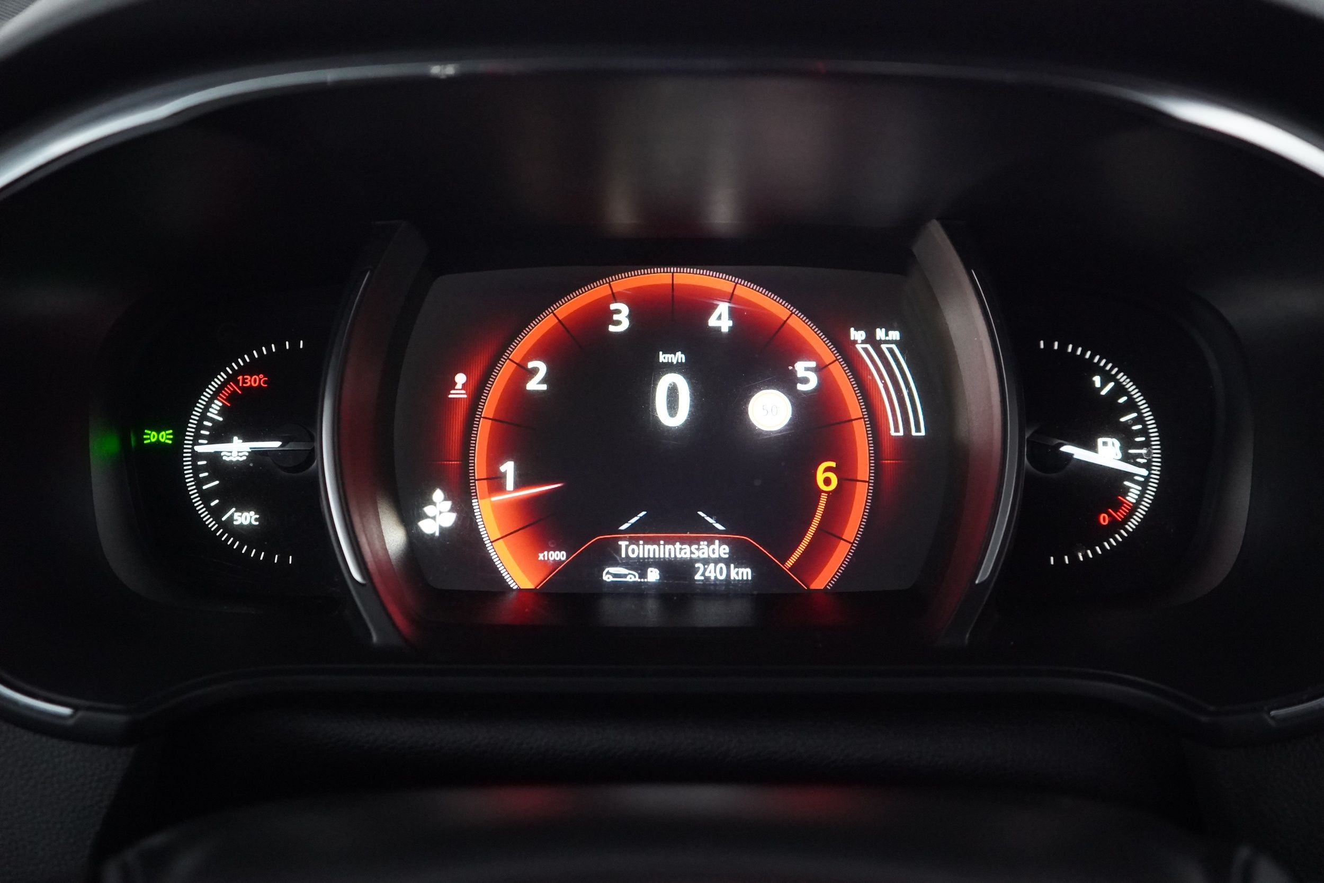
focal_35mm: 42
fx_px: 1545
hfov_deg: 46.4
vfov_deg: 31.9
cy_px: 442
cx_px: 662
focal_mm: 28
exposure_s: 1/60
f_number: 4
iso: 10000
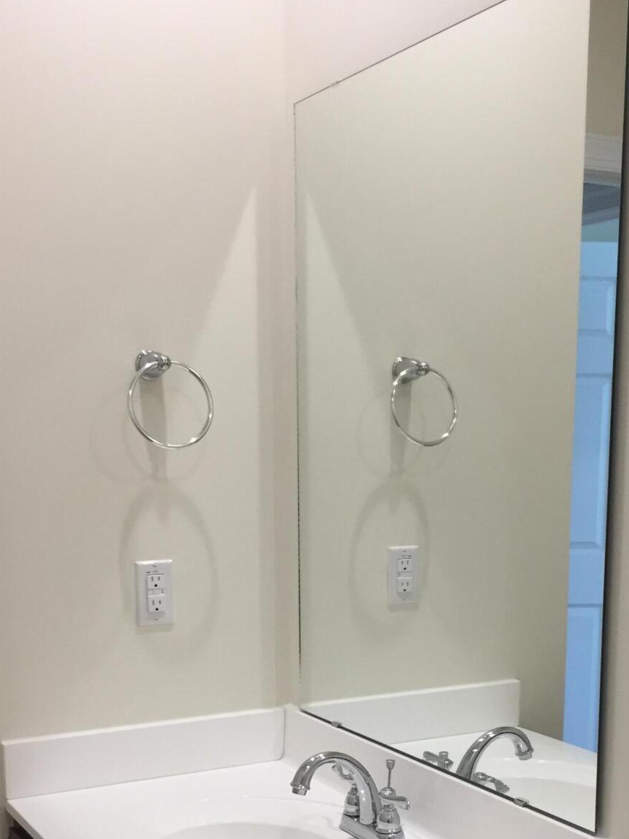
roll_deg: +0.8
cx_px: 331
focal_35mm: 50
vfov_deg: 37.0
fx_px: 1211
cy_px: 662
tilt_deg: -11.8
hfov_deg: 29.1
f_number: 2.2
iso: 40
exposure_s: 1/30
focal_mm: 4.15
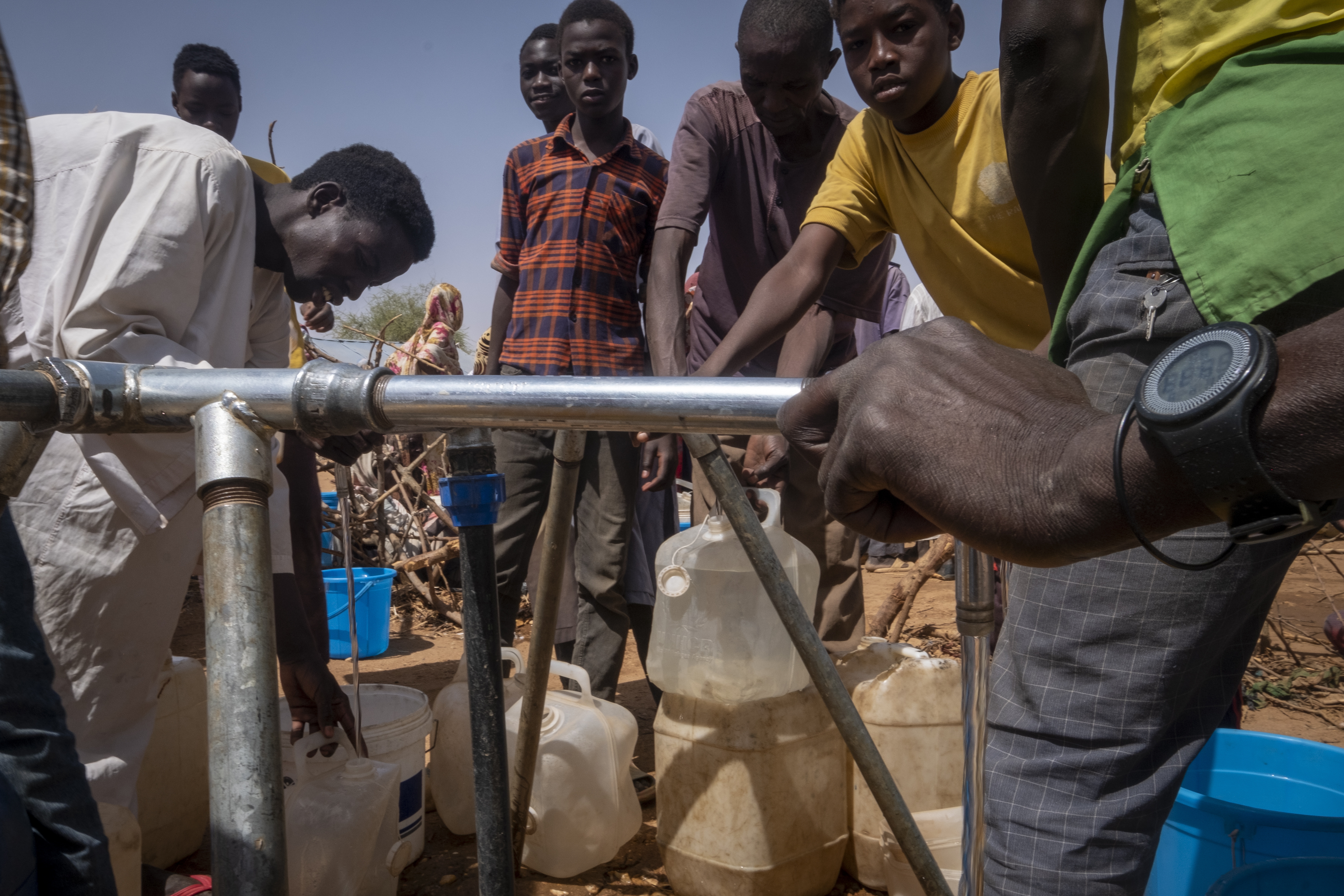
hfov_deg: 63.7
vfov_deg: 45.0
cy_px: 448
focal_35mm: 29
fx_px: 1083
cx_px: 672
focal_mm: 19.1
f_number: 22
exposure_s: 1/125
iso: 200
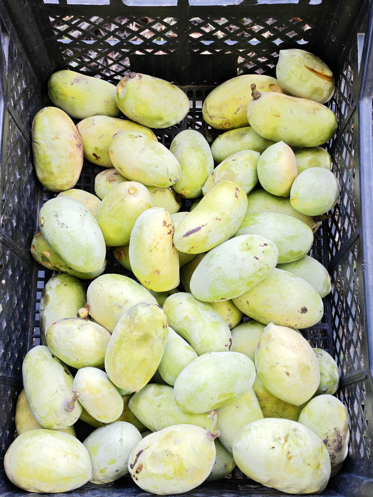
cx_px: 186
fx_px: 690
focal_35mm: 48
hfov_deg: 30.3
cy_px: 248
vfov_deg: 39.7
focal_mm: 6.12
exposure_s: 1/100
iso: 250
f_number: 1.9
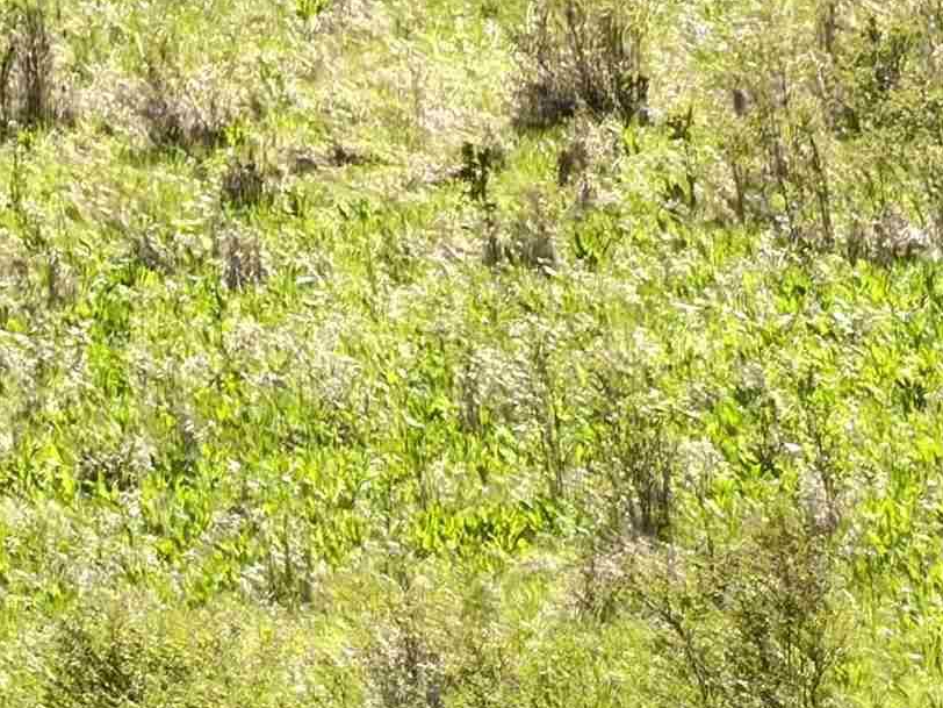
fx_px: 20622
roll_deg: +2.5
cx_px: 1708
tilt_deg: -7.4
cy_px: 1094
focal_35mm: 757
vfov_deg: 2.0
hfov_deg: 2.6
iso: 50
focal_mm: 16.89
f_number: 2.8
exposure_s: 1/565
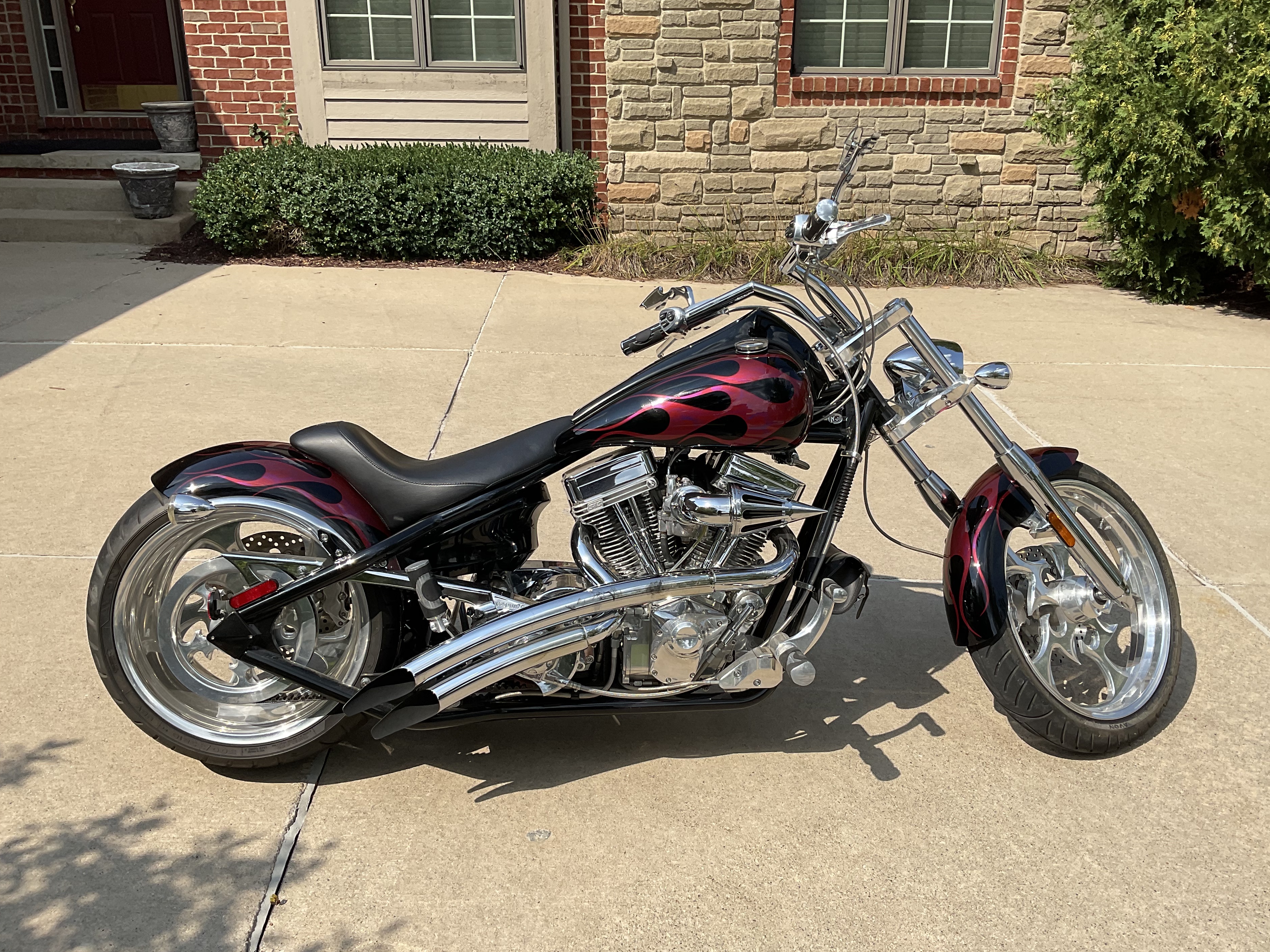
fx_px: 1137
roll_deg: -0.8
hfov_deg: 58.3
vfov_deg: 45.4
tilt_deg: -22.4
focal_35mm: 31
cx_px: 669
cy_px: 496
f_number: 1.8
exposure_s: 1/2058
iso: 16
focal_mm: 3
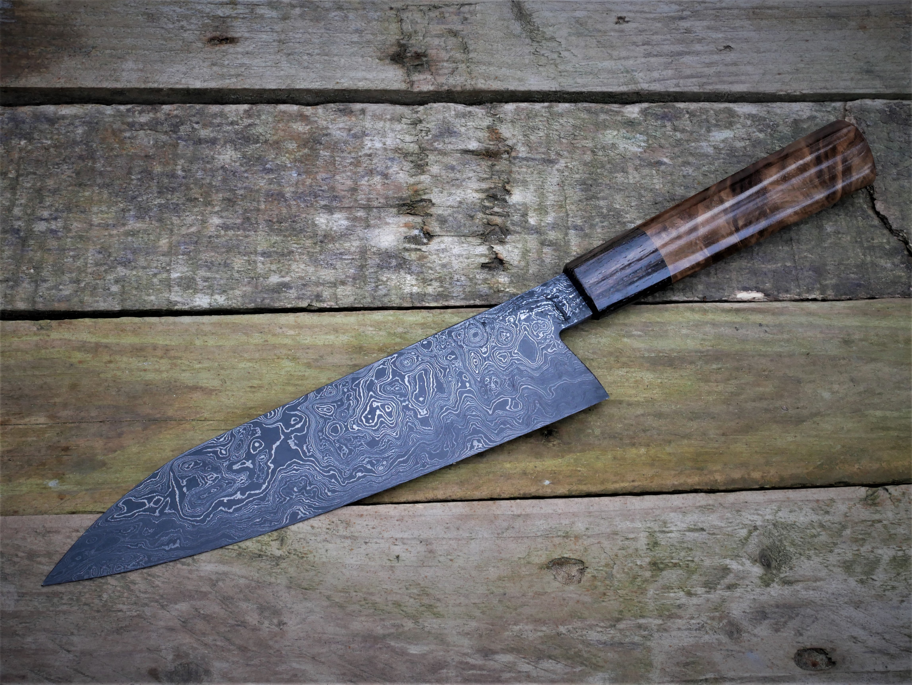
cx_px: 456
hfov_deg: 38.2
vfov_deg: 29.1
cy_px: 342
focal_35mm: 50
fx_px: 1318
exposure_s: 1/60
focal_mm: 25
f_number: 14
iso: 800
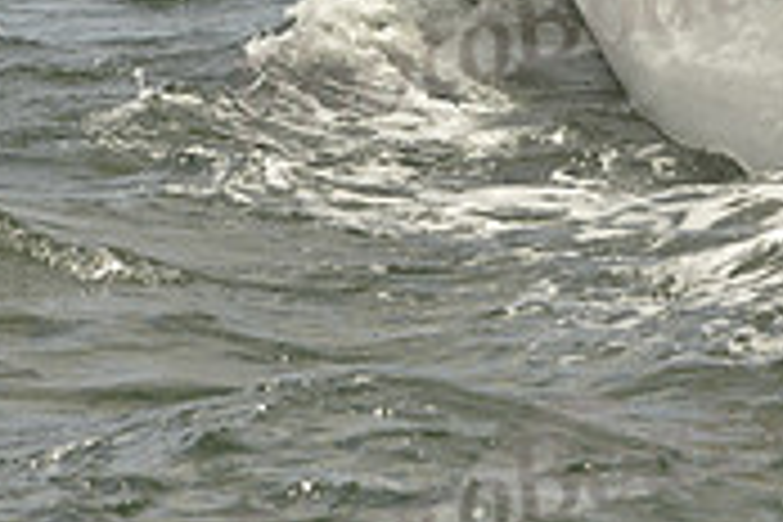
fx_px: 7090
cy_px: -268
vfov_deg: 4.2
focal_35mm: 326
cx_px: 1098
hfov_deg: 6.3
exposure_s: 1/1600
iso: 280
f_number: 8
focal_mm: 98
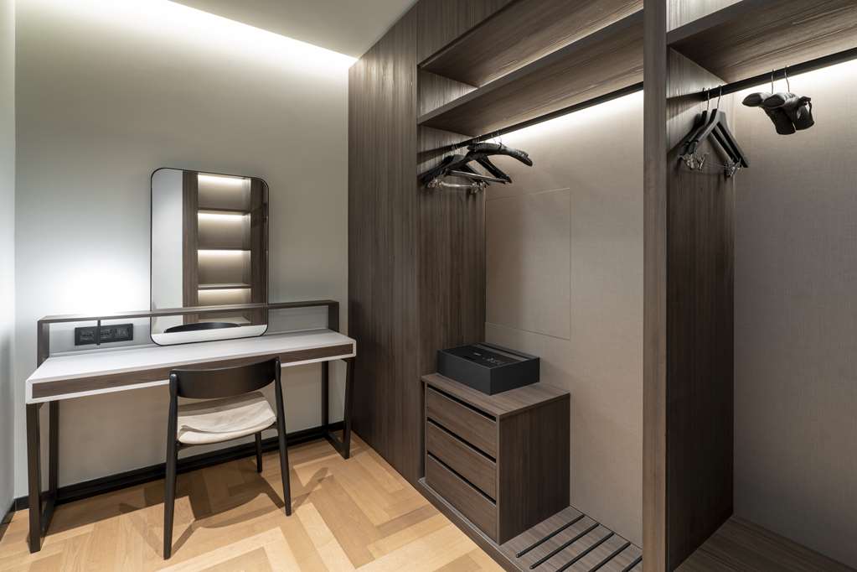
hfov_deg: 96.7
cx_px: 428
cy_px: 286
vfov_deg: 73.7
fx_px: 381
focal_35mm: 16
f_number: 11
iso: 100
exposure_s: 4
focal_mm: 16
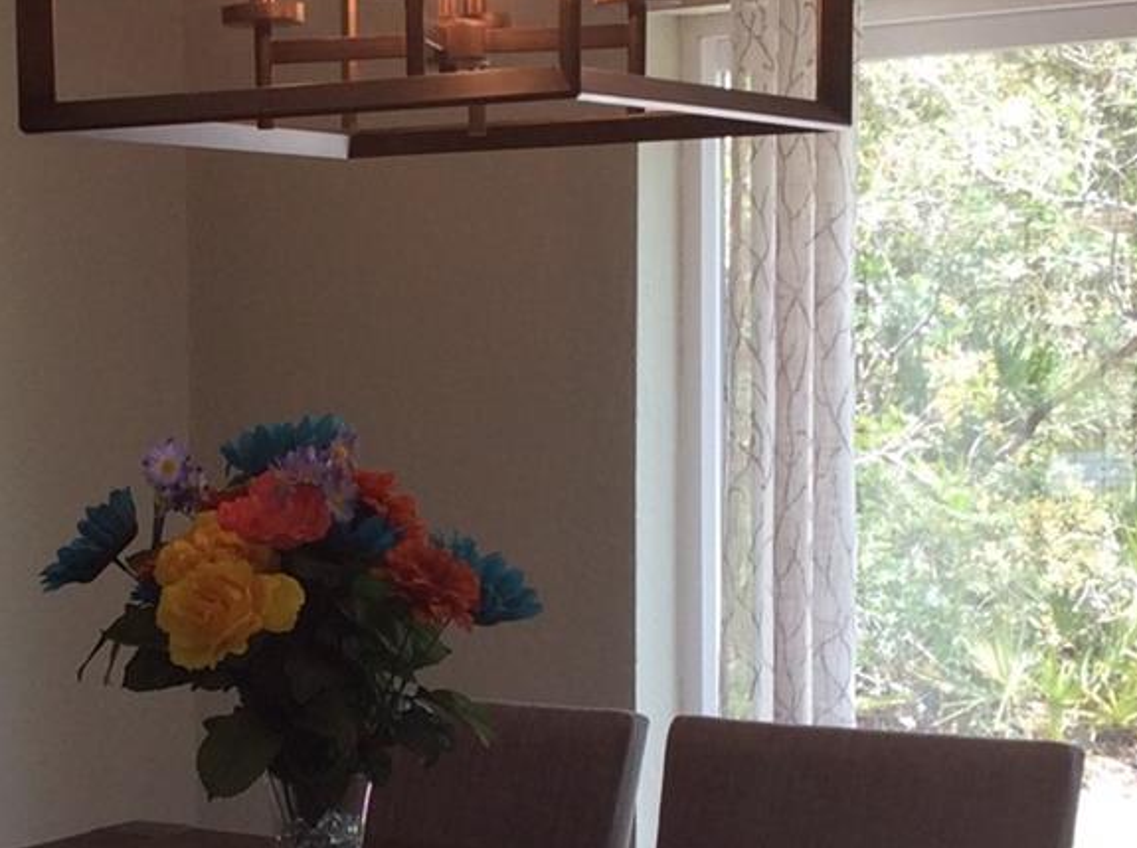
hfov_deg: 21.8
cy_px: 591
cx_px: 218
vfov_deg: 16.5
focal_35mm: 89
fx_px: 2918
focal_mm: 3.3
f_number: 2.4
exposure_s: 1/60
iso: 32
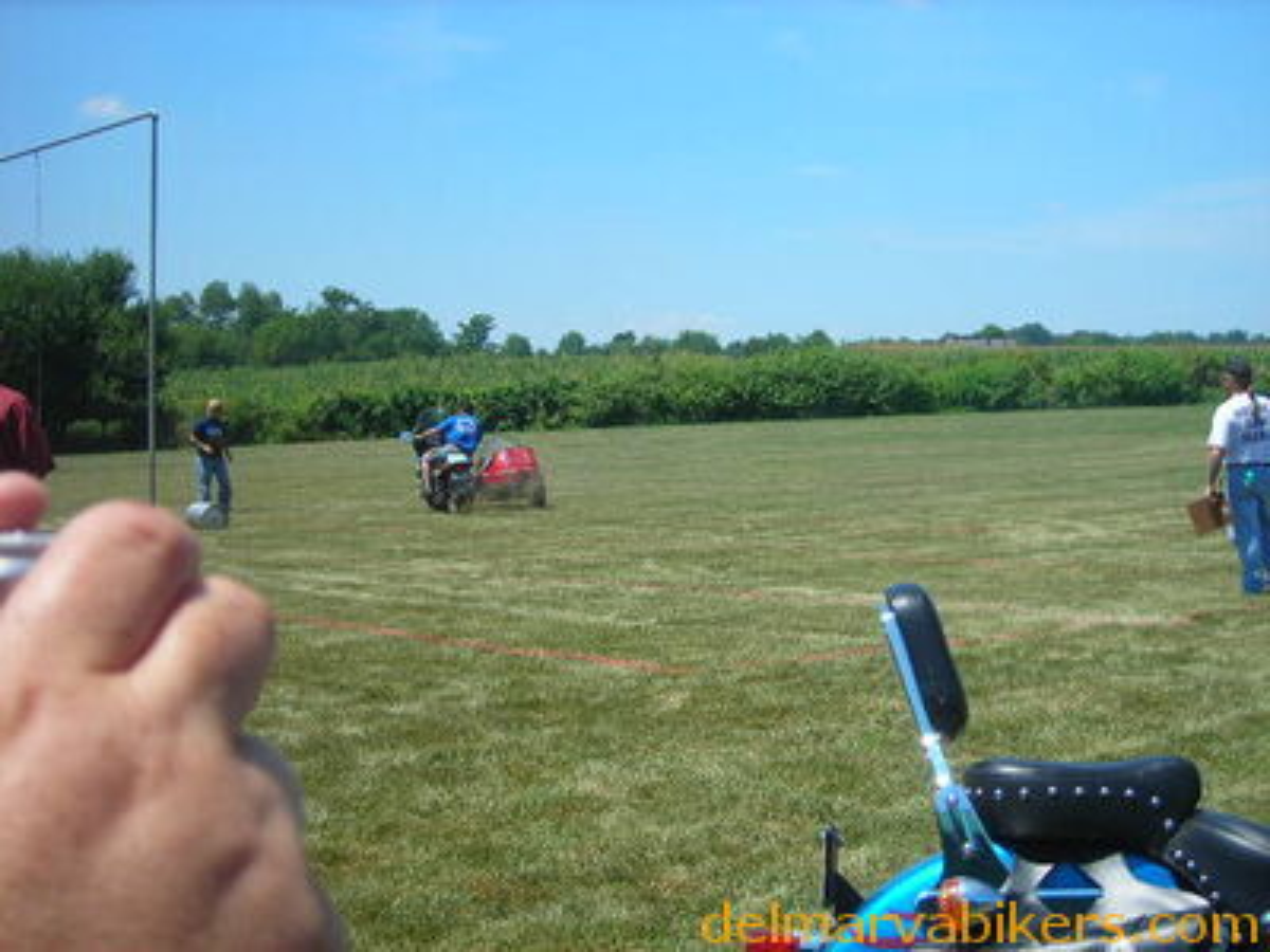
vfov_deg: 26.6
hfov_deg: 34.9
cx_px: 635
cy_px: 476
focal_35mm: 55
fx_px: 2018
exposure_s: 1/398
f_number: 3.6
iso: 50
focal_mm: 9.1
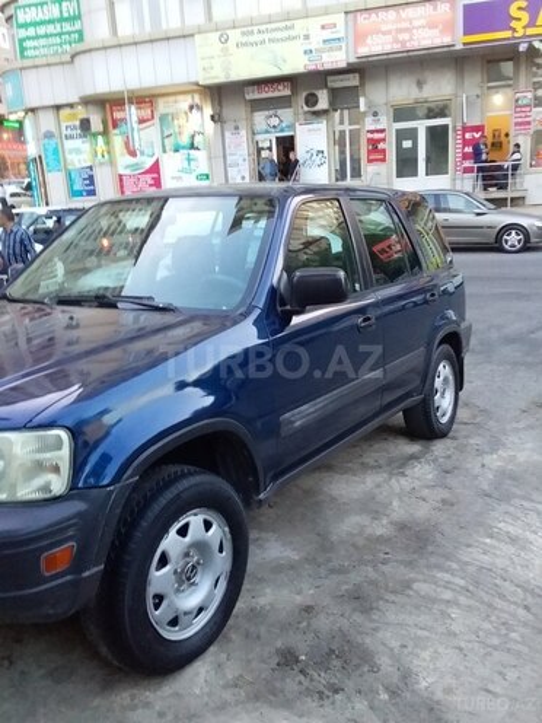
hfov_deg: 45.4
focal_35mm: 31
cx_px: 271
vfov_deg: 58.4
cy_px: 362
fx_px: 647
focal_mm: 3.3
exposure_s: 1/50
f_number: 2.2
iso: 160
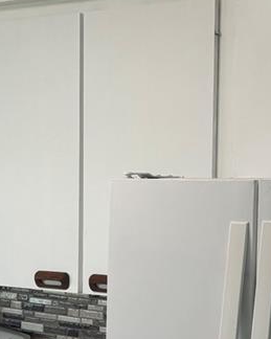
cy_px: 234
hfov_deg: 16.3
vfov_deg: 20.3
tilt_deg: -3.0
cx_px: 166
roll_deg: -2.0
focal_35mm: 94
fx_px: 943
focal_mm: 5.96
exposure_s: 1/120
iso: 80
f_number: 1.6
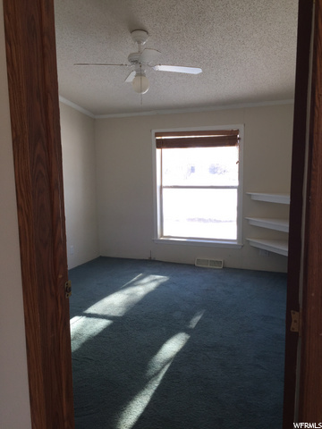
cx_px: 161
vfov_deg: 61.7
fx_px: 360
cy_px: 214
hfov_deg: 48.2
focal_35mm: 29
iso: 32
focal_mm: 4.15
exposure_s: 1/120
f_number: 2.2
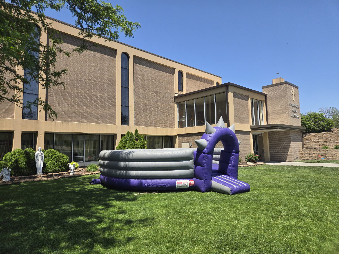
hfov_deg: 73.9
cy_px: 127
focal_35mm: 23
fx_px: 225
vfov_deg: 58.9
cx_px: 170
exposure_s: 1/1614
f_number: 1.8
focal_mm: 5.4
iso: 25
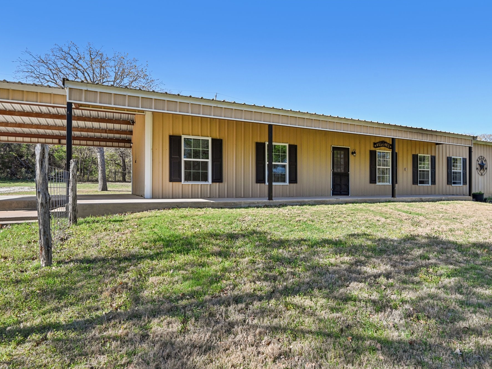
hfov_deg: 78.6
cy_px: 187
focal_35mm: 21
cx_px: 279
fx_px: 298
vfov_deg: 63.4
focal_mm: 19
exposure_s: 1/500
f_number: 8
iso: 400
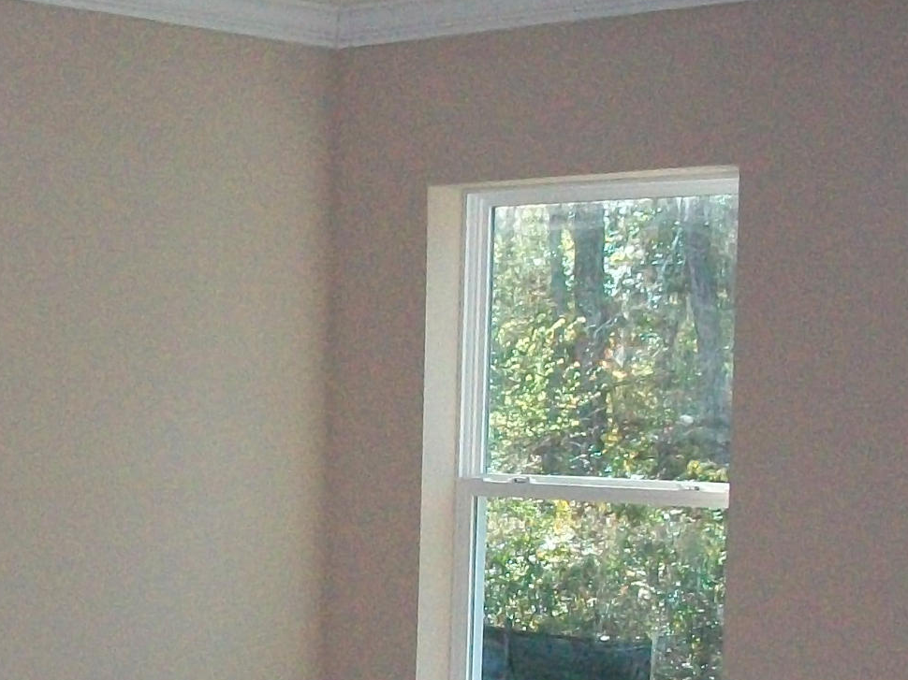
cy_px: 672
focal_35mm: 88
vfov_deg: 16.4
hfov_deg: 21.3
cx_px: -44
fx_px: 2308
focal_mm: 5.7
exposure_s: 1/500
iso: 400
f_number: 2.9
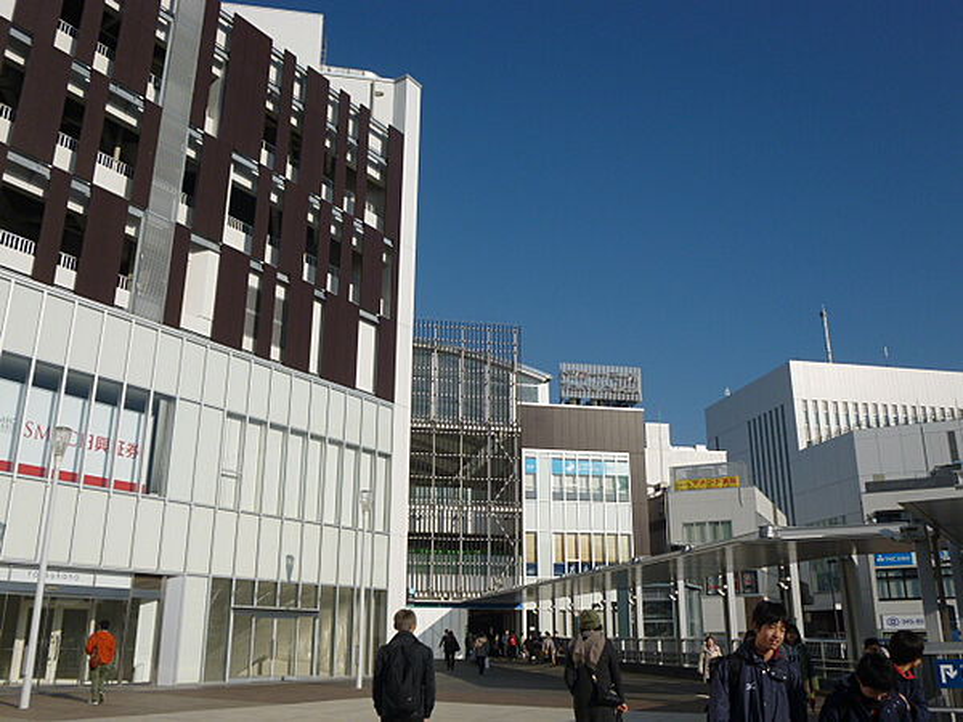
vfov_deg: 45.4
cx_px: 482
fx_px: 862
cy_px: 361
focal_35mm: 31
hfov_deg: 58.4
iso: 100
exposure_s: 1/250
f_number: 10
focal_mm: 5.6
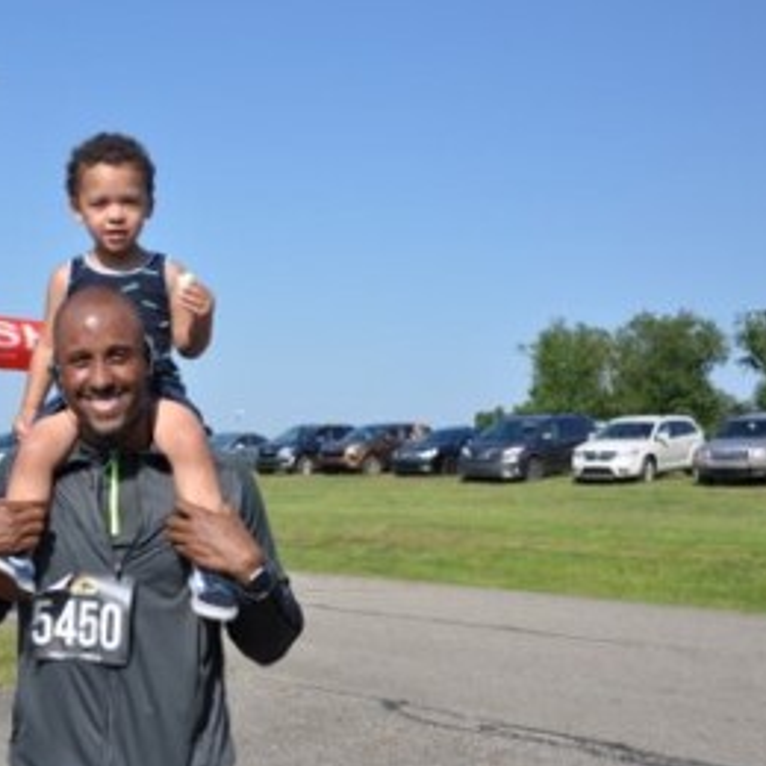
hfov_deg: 31.5
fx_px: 1327
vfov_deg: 32.2
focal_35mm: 53
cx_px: 178
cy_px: 386
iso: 200
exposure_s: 1/2000
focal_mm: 24
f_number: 3.8
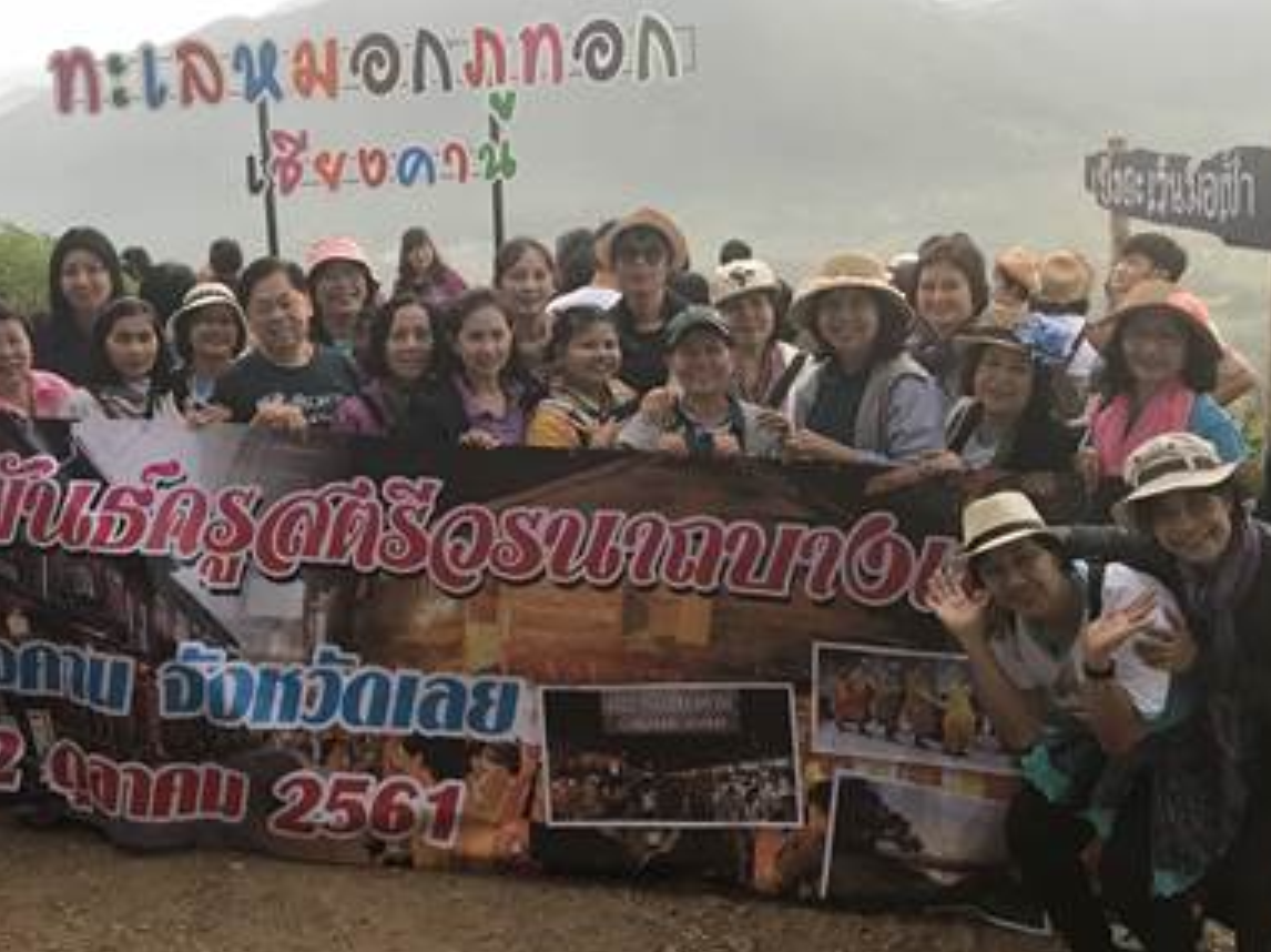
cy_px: 399
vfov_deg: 32.8
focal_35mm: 44
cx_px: 449
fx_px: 1615
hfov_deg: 42.5
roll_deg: +3.7
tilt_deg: -12.1
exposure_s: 1/20
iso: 32
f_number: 1.8
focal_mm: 3.99
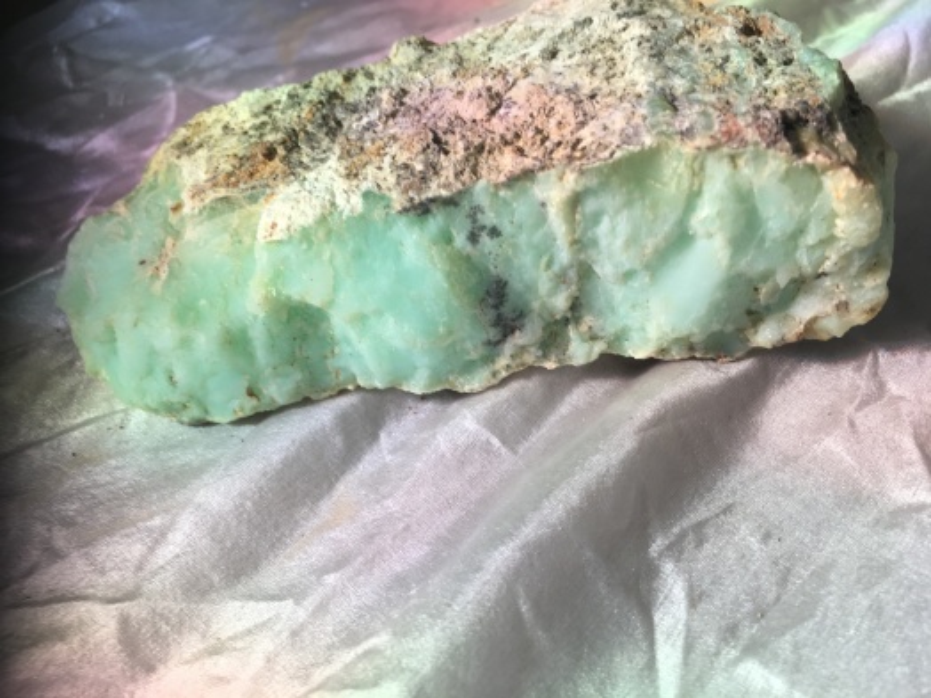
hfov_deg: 61.7
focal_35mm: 29
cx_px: 466
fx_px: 780
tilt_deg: -46.9
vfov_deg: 48.2
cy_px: 349
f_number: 2.2
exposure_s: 1/100
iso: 32
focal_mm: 4.15
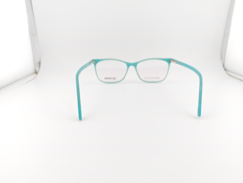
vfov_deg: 56.8
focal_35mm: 24
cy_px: 92
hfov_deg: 71.6
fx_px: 168
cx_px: 122
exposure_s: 1/400
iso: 1000
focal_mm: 6.12
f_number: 1.9
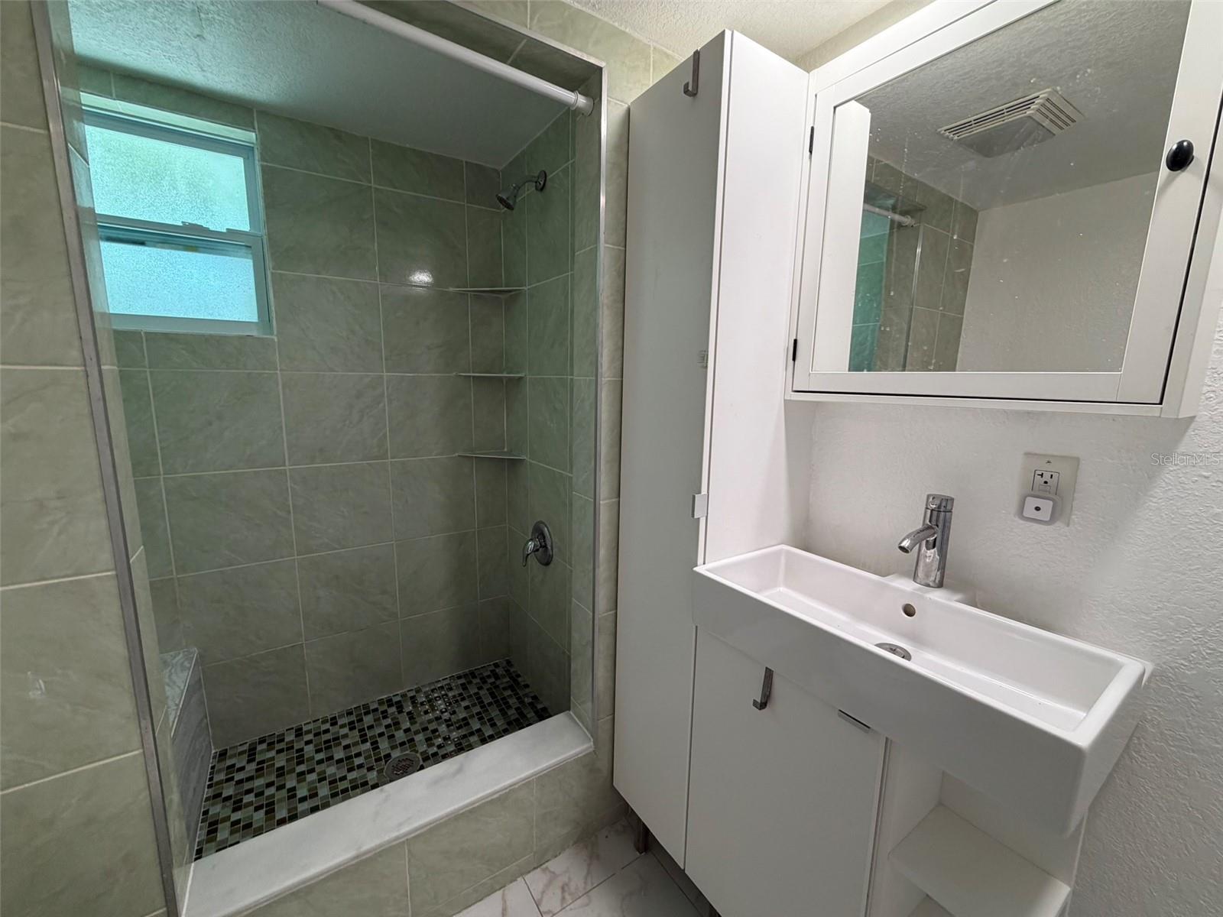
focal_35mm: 14
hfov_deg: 102.1
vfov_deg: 85.7
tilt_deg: -9.4
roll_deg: -0.2
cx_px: 612
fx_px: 495
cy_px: 458
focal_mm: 2.22
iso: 160
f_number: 2.2
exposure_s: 1/120
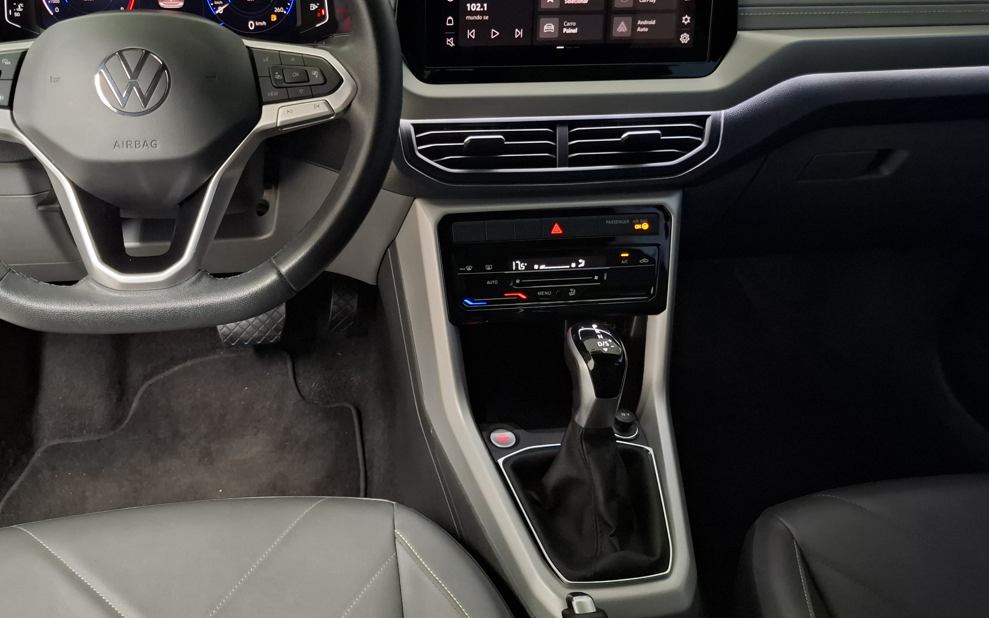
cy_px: 213
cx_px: 398
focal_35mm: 31
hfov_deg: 60.7
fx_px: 835
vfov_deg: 40.2
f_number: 1.8
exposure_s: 1/20
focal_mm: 5.54
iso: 1000
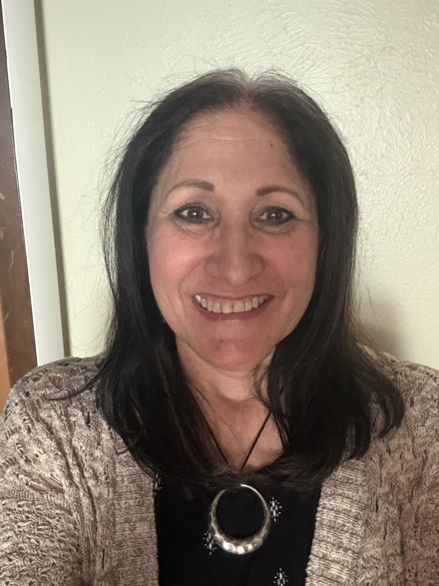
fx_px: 507
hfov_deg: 46.8
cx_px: 220
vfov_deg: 60.0
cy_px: 293
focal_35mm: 30
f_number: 1.9
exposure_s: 1/15
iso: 640
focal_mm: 2.69
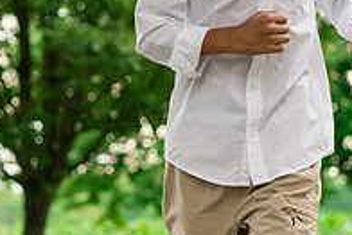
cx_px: -38
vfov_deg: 5.5
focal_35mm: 252
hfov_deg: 8.1
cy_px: 220
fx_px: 2466
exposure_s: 1/500
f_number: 3.5
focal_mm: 85
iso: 500
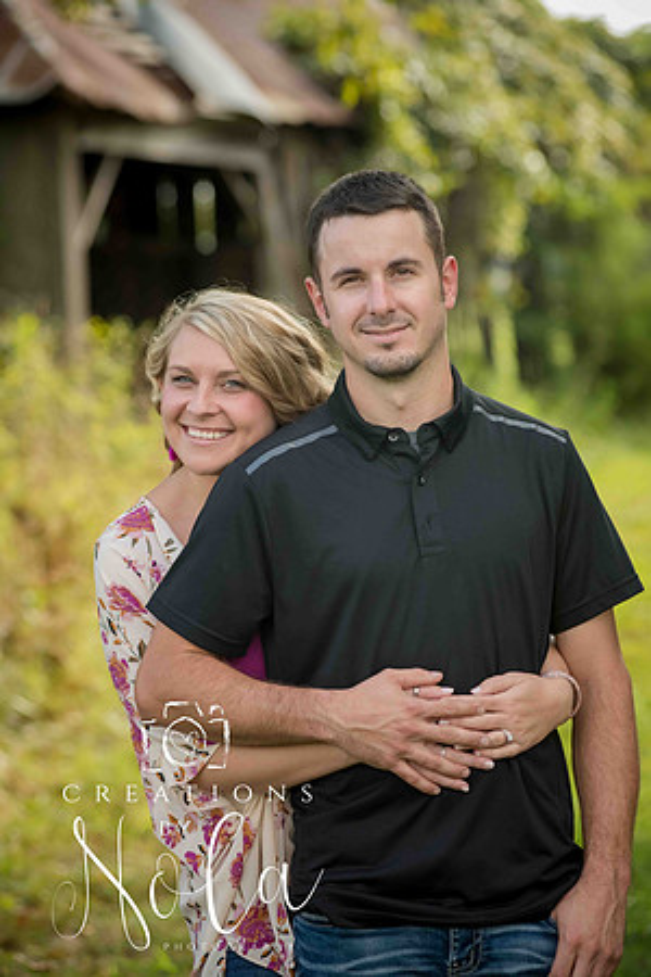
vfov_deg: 17.1
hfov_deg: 11.4
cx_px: 326
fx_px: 3255
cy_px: 488
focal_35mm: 120
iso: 640
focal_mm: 120
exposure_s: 1/800
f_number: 4.5
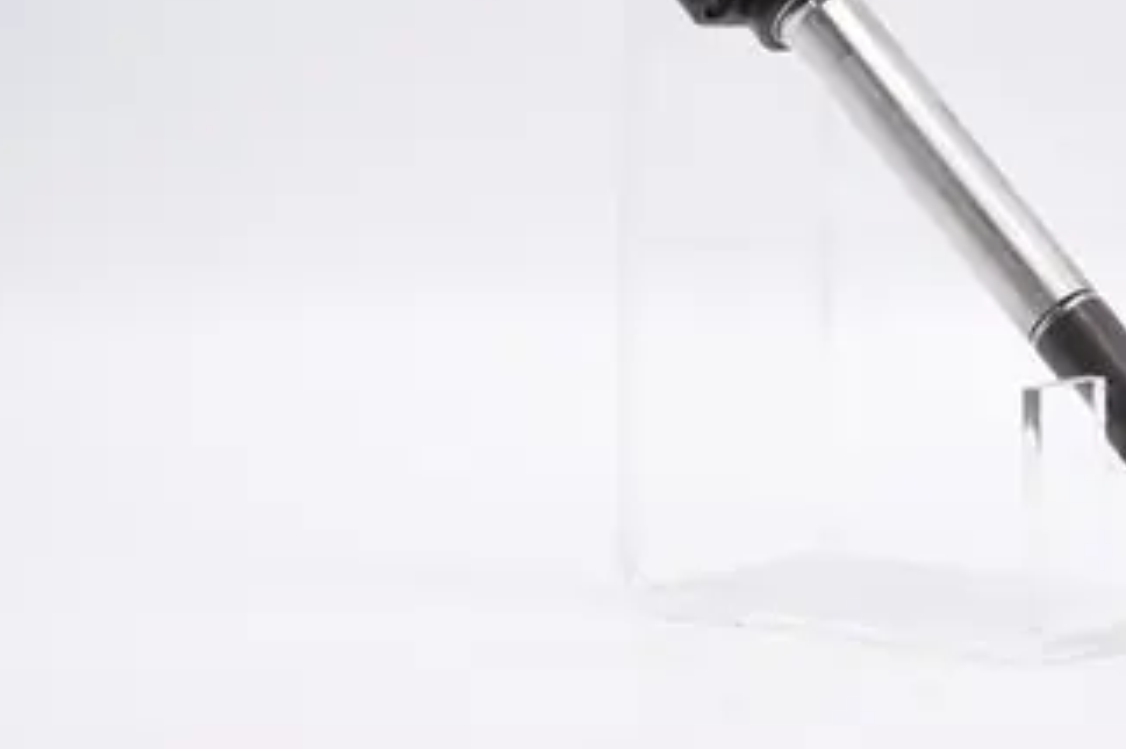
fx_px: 7846
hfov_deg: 8.2
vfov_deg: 5.5
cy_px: 84
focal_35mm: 251
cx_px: 847
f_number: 3
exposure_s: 1/200
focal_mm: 90
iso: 100
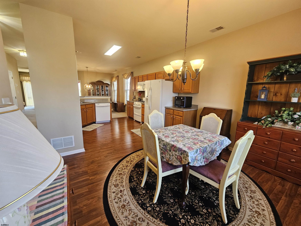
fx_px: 113
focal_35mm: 13
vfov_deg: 89.9
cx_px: 150
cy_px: 113
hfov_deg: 106.2
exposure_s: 1/60
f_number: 2.2
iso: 160
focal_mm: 2.2
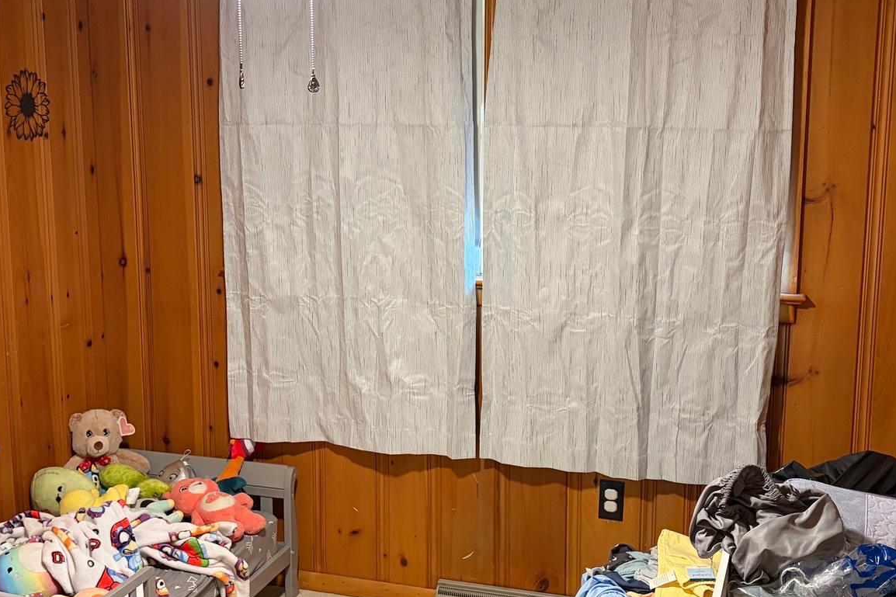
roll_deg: +1.5
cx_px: 415
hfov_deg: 41.1
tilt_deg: -9.2
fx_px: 1194
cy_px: 295
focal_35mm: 48
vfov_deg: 28.1
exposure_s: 1/40
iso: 400
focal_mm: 5.96
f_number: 1.6
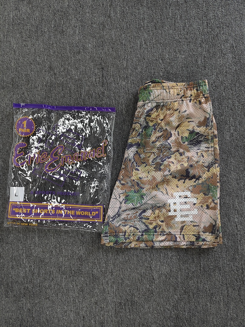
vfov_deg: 71.6
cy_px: 164
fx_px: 226
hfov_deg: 56.8
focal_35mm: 24
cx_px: 122
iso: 717
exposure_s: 1/100
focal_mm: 5.56
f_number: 1.88
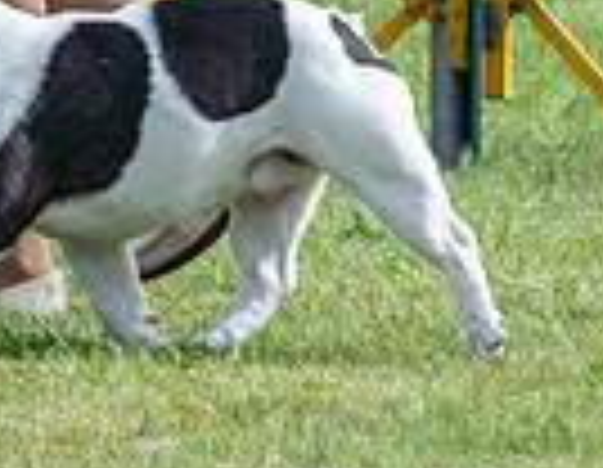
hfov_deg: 2.3
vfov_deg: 1.8
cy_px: -529
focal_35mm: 859
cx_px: -302
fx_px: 15153
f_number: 5.6
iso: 250
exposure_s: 1/1250
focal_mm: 151
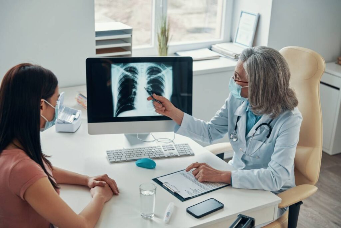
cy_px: 114
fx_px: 474
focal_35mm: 50
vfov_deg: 27.0
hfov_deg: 39.6
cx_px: 170
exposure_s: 1/125
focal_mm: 50
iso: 640
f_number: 3.5
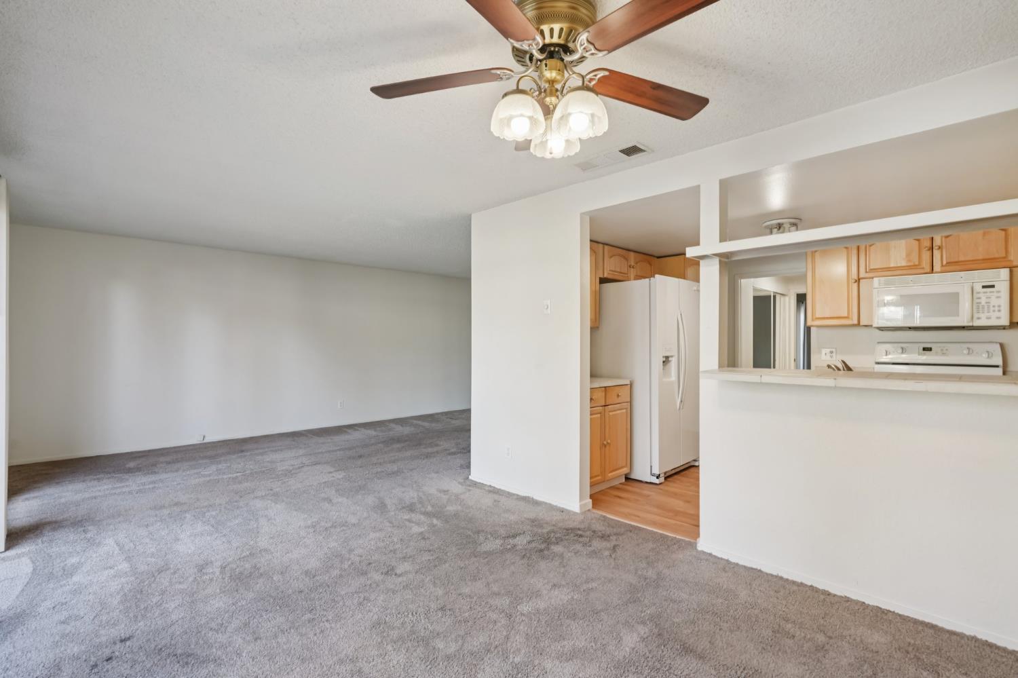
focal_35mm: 18
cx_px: 509
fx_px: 495
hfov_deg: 91.6
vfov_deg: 68.8
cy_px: 339
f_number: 8
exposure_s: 1/20
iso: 400
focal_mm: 17.5
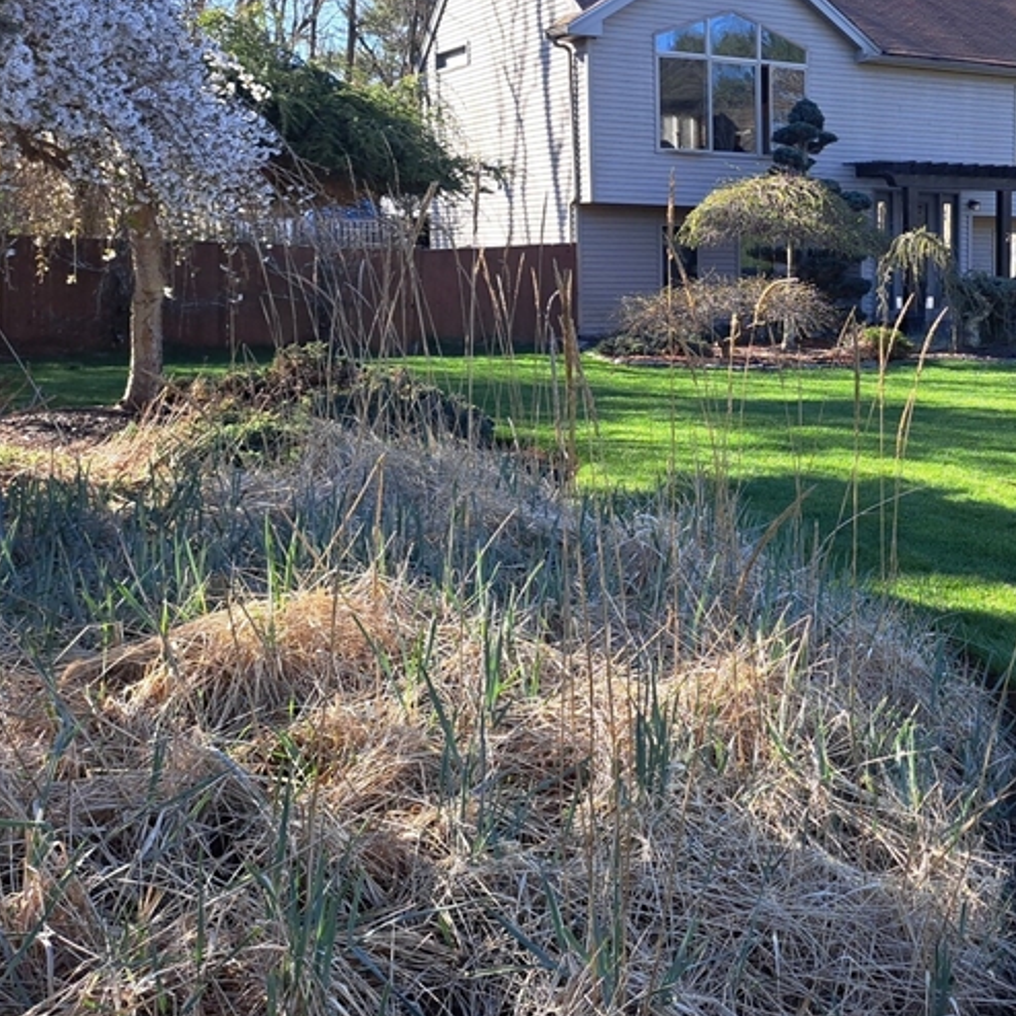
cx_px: 913
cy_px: 368
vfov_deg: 38.1
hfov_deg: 36.0
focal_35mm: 44
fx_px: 1461
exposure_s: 1/539
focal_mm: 5.23
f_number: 1.8
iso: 50
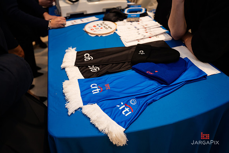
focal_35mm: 31
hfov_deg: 59.8
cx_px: 114
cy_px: 76
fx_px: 199
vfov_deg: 42.0
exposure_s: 1/160
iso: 320
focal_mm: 31
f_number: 3.2
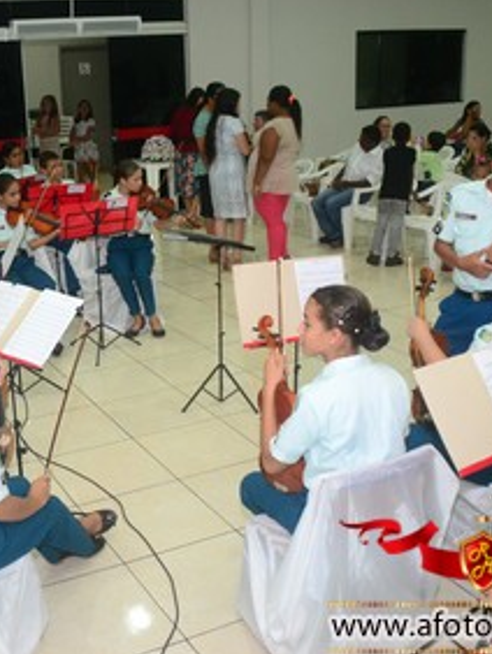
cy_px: 318
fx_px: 870
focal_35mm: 46
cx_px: 135
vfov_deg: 41.2
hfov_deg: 31.1
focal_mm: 20
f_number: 3.5
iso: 1600
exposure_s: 1/100
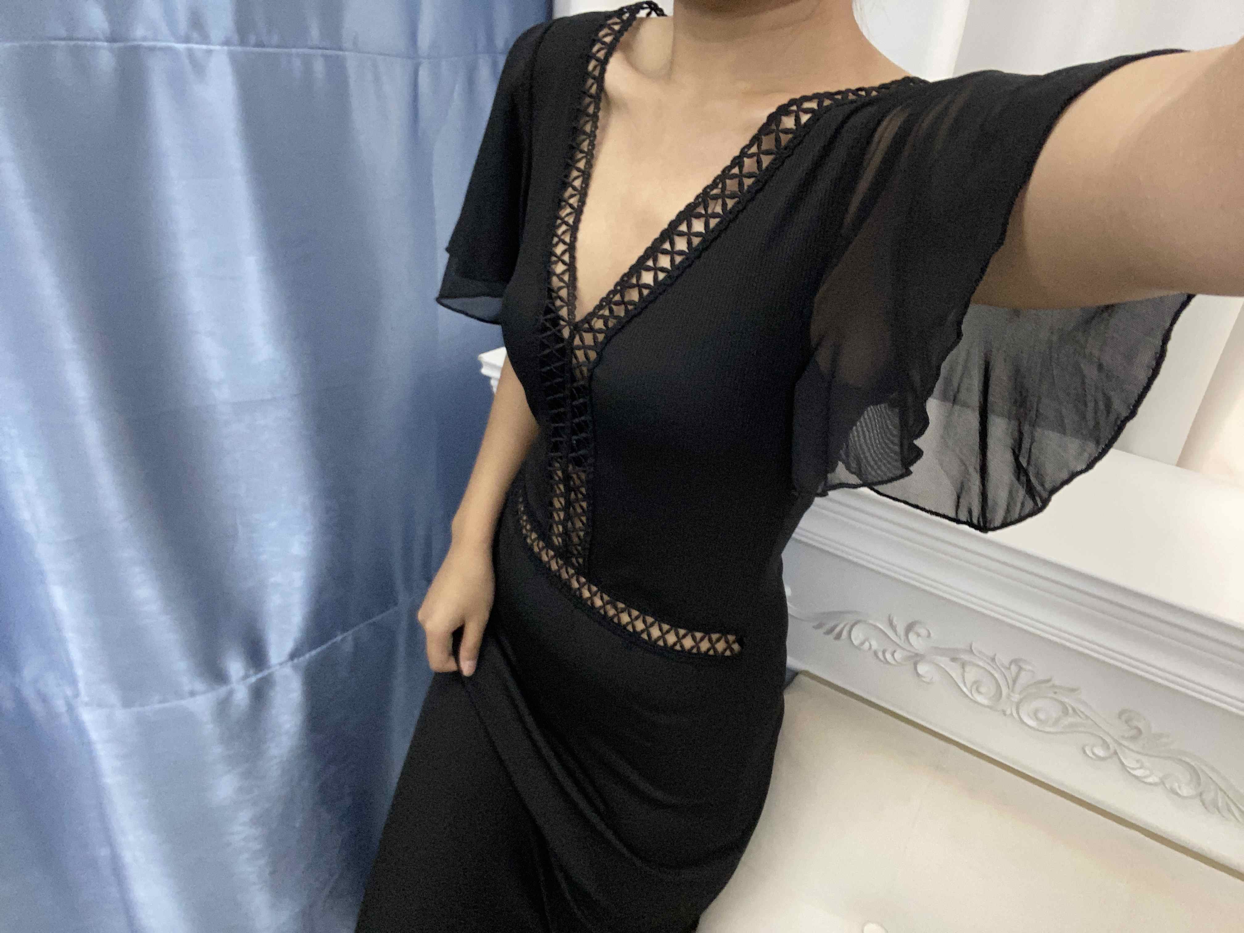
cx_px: 622
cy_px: 466
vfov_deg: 58.9
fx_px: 827
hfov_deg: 73.9
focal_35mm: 23
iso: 200
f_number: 2.2
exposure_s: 1/33
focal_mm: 2.71
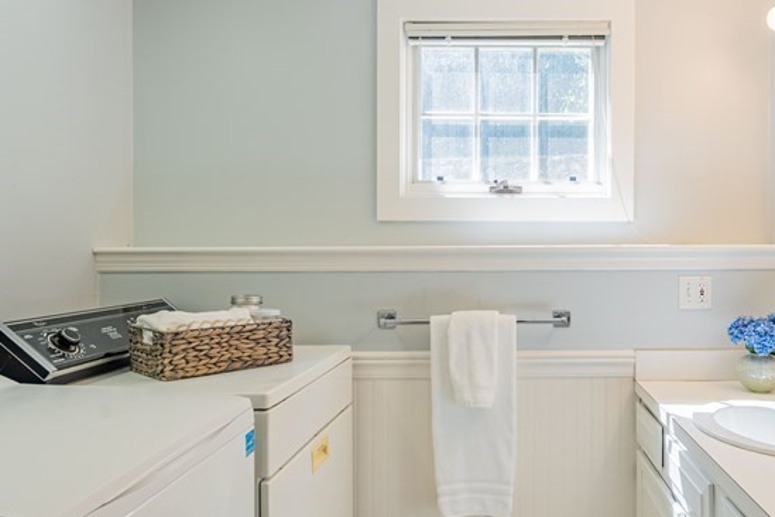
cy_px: 256
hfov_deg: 63.8
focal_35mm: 28
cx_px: 517
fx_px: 603
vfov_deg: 46.4
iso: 800
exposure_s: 1/500
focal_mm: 15
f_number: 8
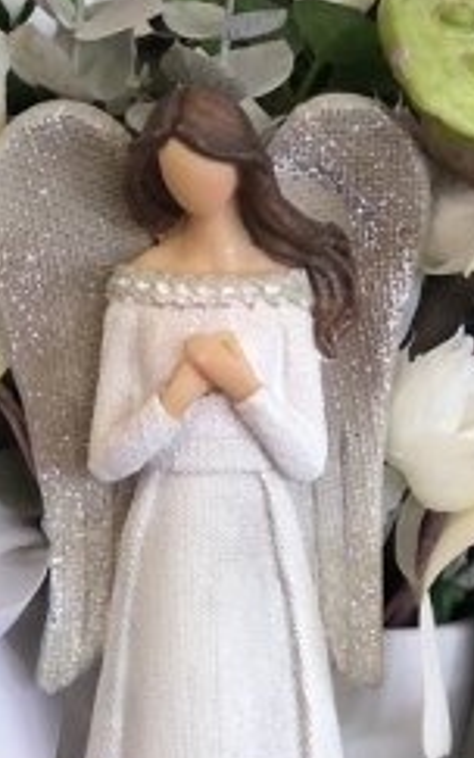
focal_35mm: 149
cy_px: 537
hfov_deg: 8.8
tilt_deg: -12.0
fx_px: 3078
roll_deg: -2.0
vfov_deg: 14.0
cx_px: 346
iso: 80
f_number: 2.8
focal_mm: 6.6
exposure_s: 1/33
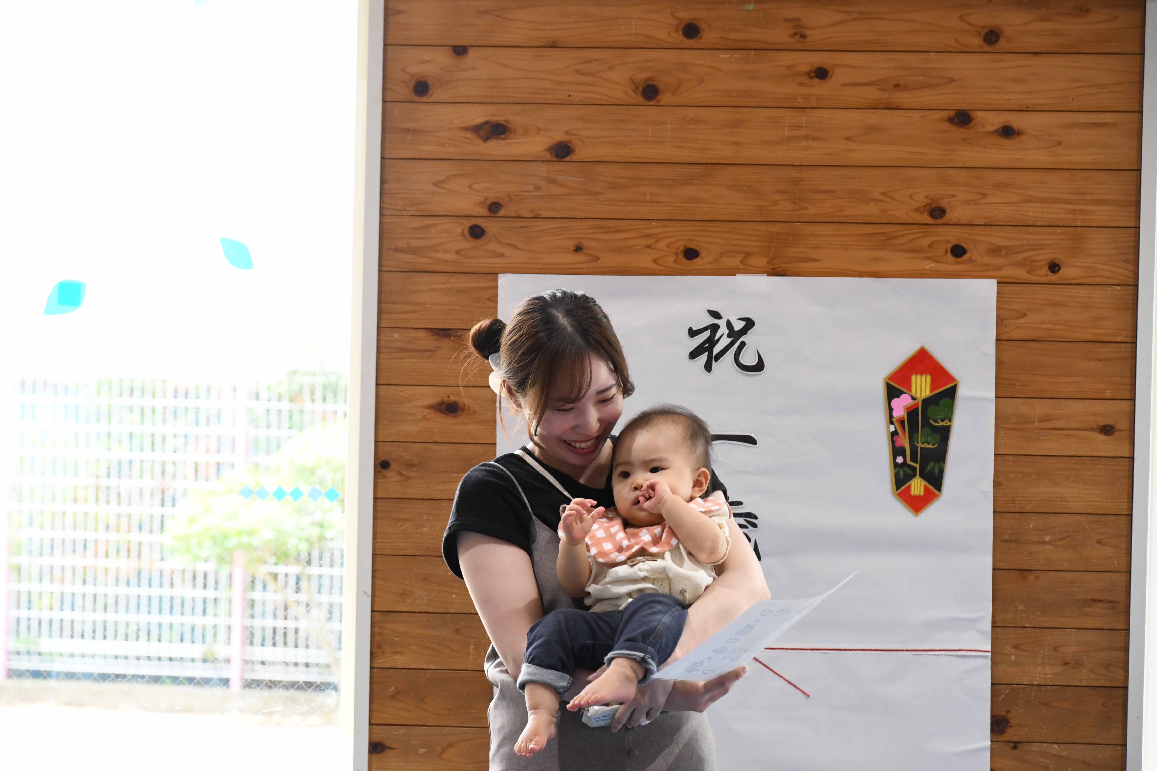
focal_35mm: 150
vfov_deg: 9.1
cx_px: 578
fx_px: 4820
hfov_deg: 13.7
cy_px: 386
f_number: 7.1
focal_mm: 100
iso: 2000
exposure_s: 1/250
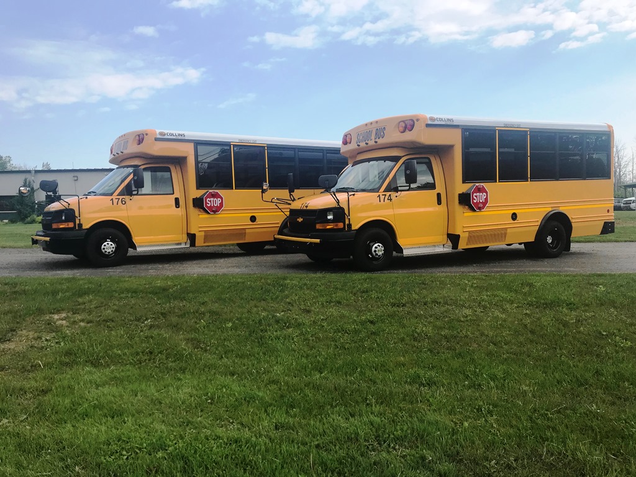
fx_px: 514
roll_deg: +1.3
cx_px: 318
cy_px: 238
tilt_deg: +0.0
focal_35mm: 28
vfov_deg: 49.7
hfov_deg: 63.4
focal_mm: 3.99
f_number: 1.8
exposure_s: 1/1623
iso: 20
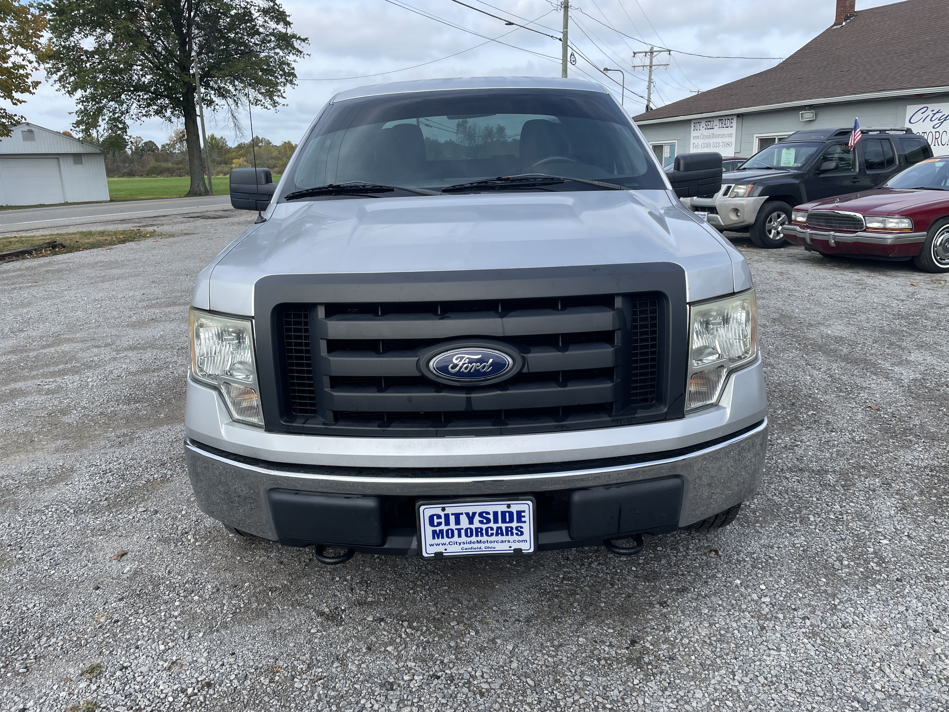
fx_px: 713
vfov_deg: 53.1
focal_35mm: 26
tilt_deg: -13.8
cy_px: 356
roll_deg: +1.7
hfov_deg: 67.3
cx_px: 474
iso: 32
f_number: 1.6
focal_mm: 4.2
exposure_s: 1/1742
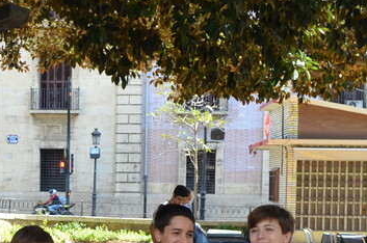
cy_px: 252
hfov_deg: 19.8
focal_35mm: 98
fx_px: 997
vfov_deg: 13.7
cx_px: -55
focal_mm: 18
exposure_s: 1/125
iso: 200
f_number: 5.6
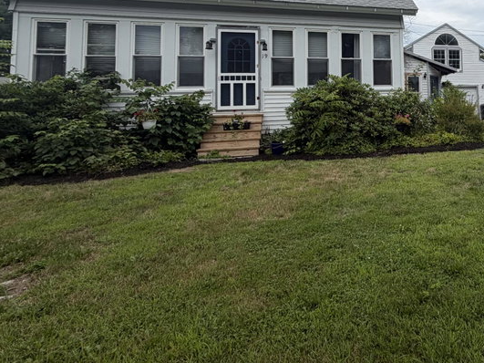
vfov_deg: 49.1
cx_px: 436
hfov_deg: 56.4
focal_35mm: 27
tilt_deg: +4.1
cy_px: 86
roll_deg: +1.7
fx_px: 377
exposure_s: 1/770
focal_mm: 2.22
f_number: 2.2
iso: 25
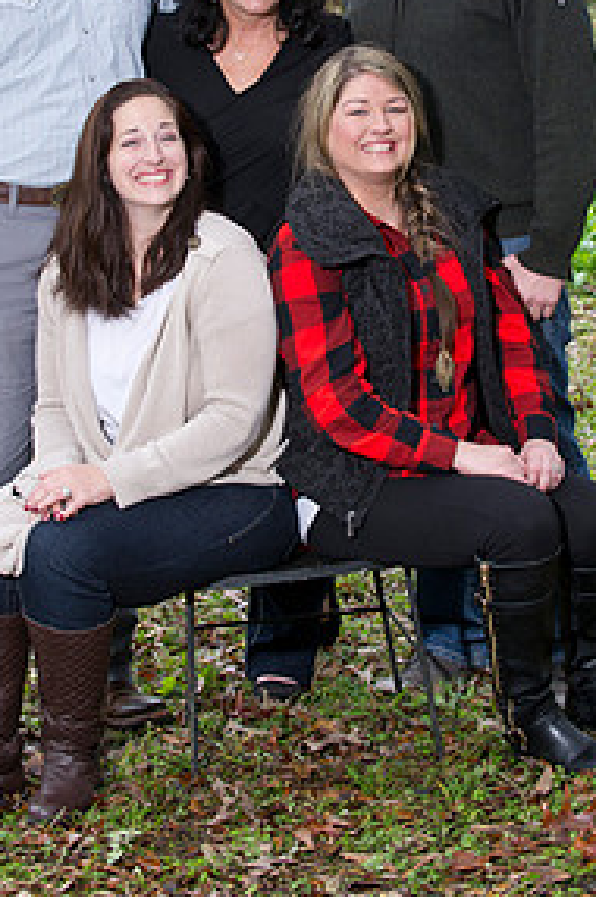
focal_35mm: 110
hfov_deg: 12.4
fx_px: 2738
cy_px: 257
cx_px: 290
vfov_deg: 18.5
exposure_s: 1/100
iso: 800
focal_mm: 70
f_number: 5
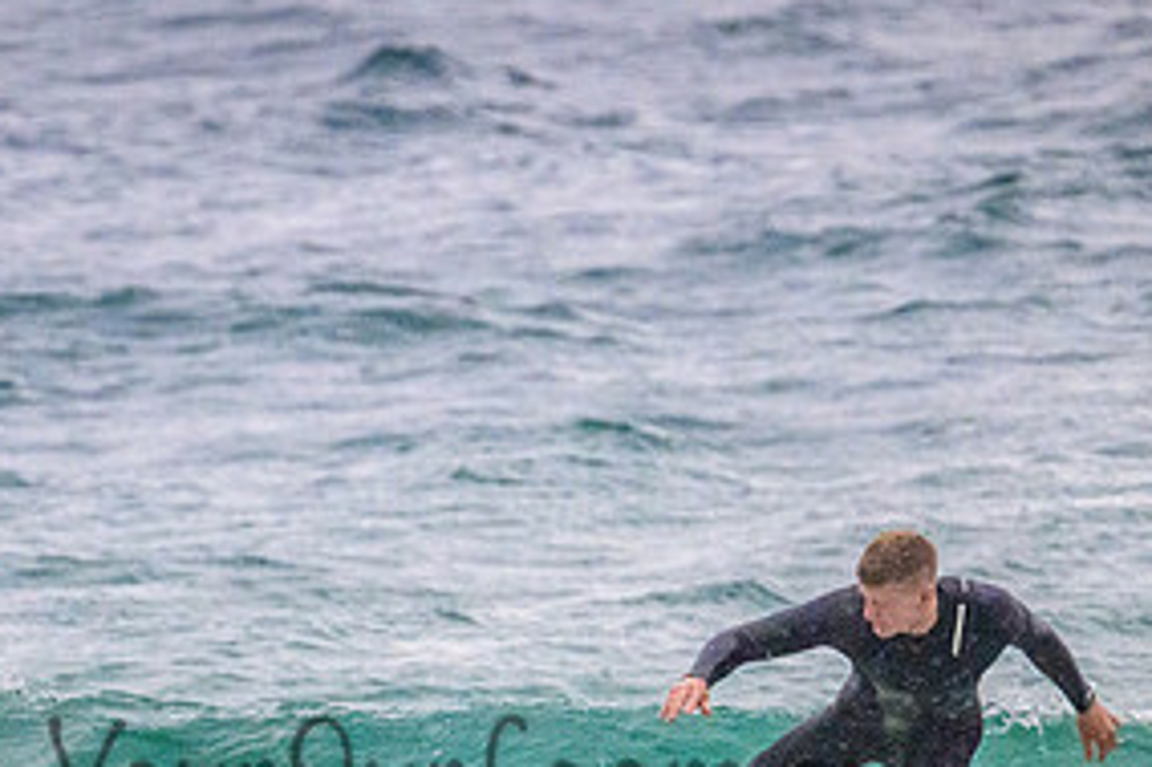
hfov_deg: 1.7
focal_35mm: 1225
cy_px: 745
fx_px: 39176
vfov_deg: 1.1
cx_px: 466
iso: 9000
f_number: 11
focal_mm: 600
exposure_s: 1/2000
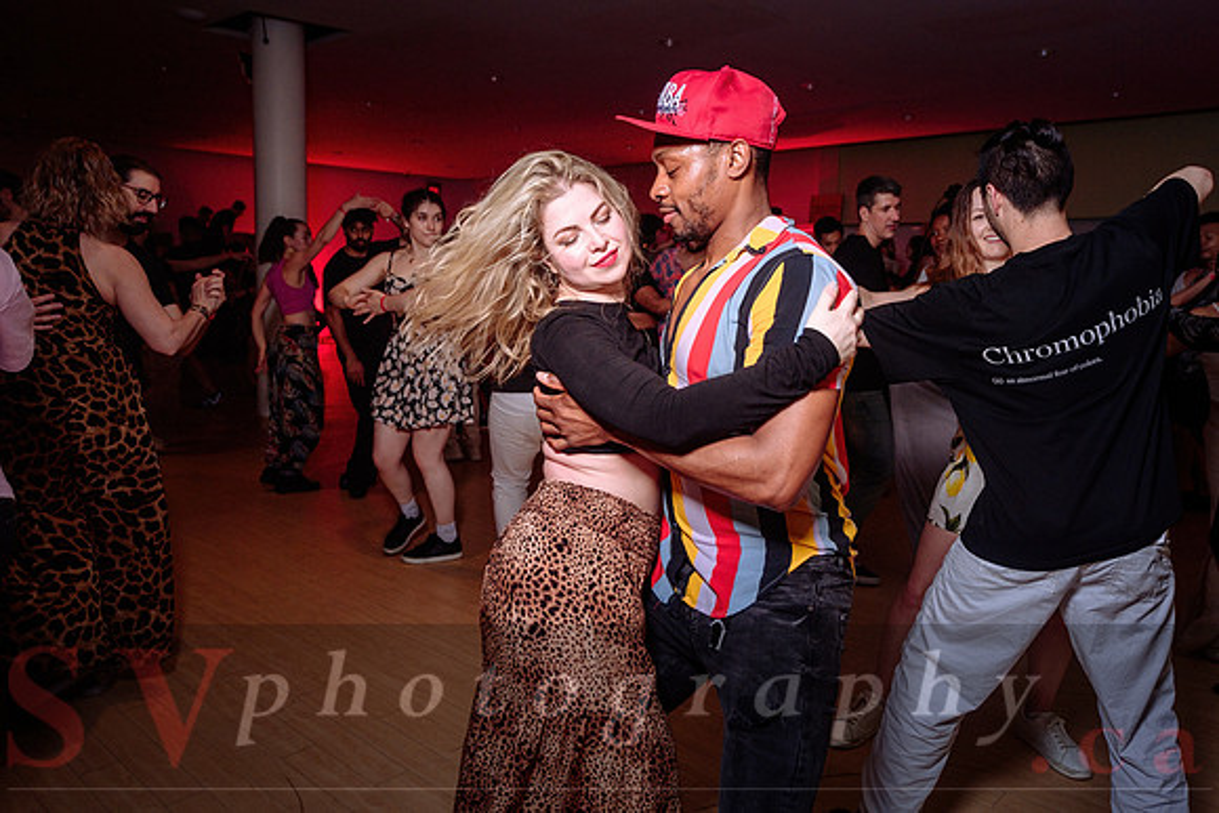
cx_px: 630
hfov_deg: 67.2
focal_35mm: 27
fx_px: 917
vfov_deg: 47.7
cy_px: 354
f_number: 3.5
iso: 1000
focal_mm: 24
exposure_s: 1/60
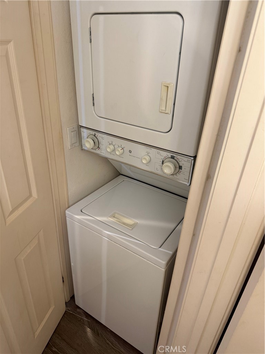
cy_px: 177
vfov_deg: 71.6
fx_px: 245
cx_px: 132
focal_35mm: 24
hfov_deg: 56.8
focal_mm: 6.76
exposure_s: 1/60
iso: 250
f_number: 1.78
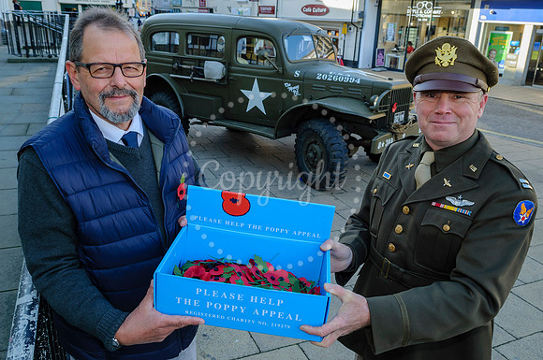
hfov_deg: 64.2
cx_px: 278
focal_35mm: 29
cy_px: 164
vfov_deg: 45.2
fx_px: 432
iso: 200
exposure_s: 1/60
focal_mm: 17
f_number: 6.7
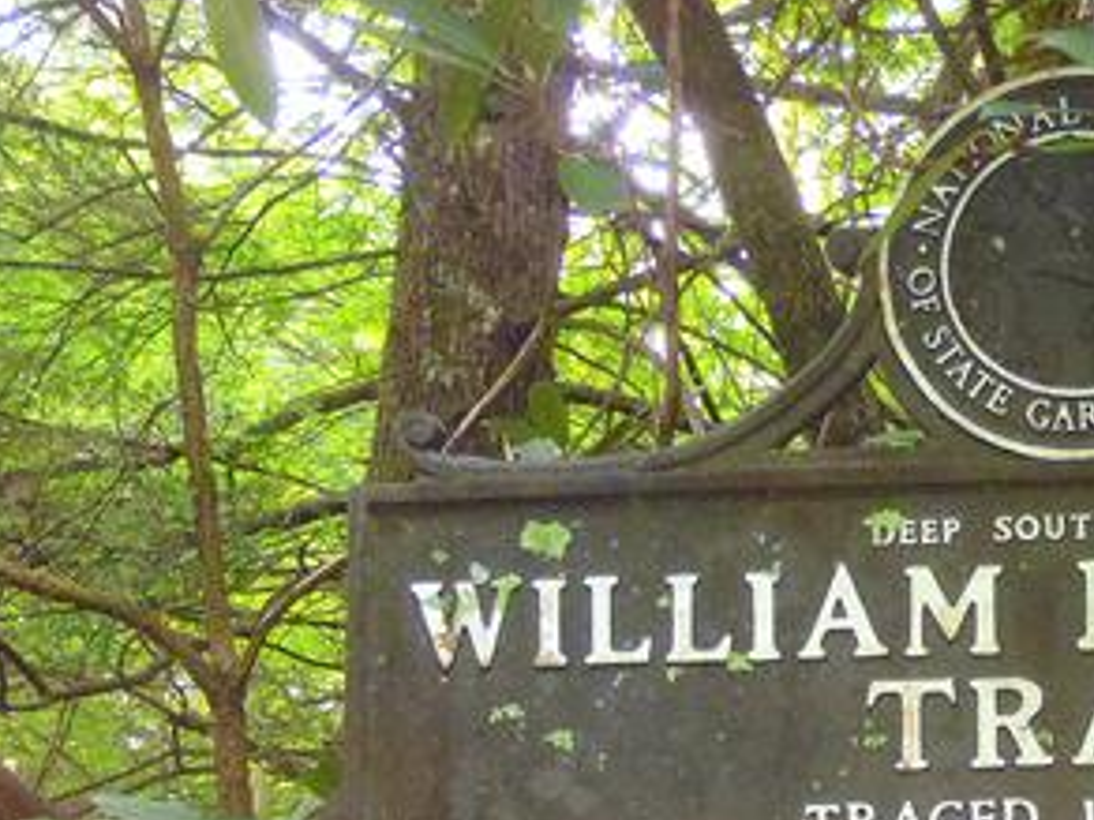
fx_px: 3255
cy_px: 856
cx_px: 1090
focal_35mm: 103
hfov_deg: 18.6
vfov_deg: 14.1
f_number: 4.8
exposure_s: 1/40
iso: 400
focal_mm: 7.73
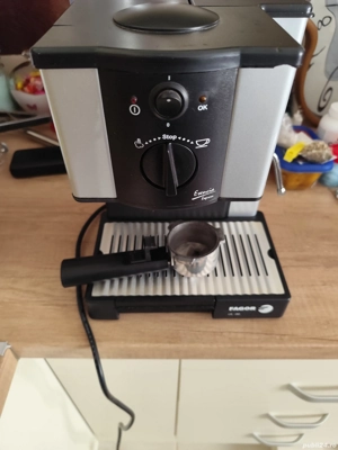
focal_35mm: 23
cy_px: 225
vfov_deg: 73.9
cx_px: 169
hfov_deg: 58.9
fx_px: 299
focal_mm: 6.19
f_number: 1.65
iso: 640
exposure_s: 1/33.3
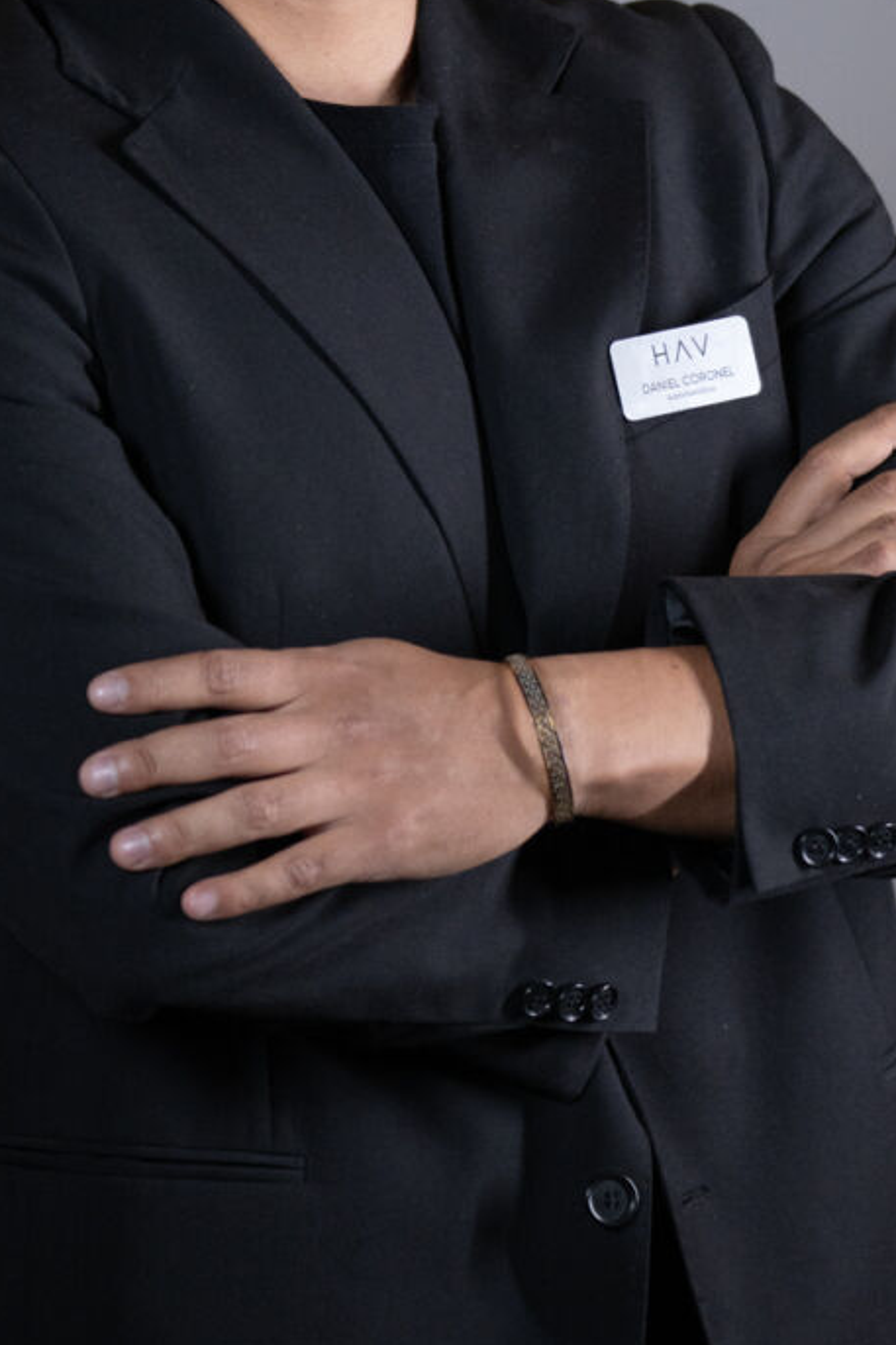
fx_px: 8030
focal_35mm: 215
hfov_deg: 6.4
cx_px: 455
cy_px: 251
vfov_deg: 9.5
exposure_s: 1/100
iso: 800
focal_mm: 78
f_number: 2.8
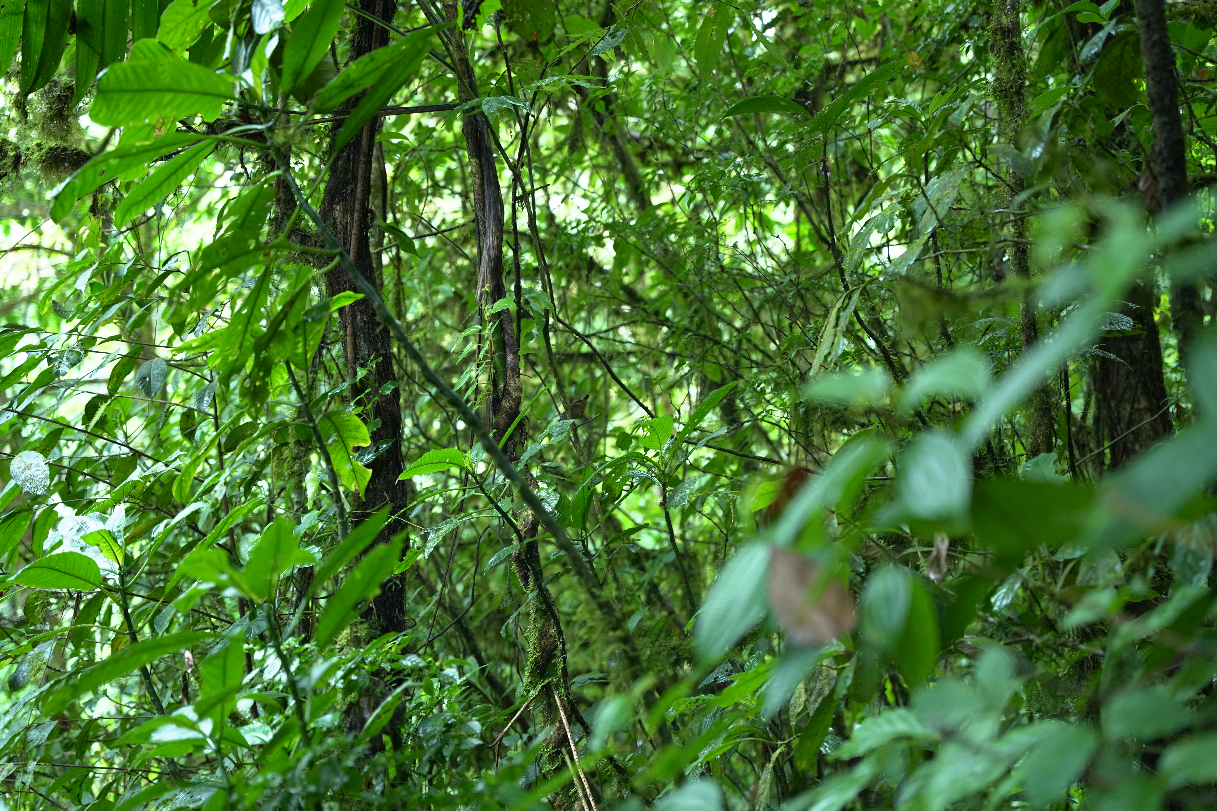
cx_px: 608
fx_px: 2366
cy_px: 406
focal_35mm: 70
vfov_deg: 19.5
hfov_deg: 28.8
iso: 2000
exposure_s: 1/160
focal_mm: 70
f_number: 2.8
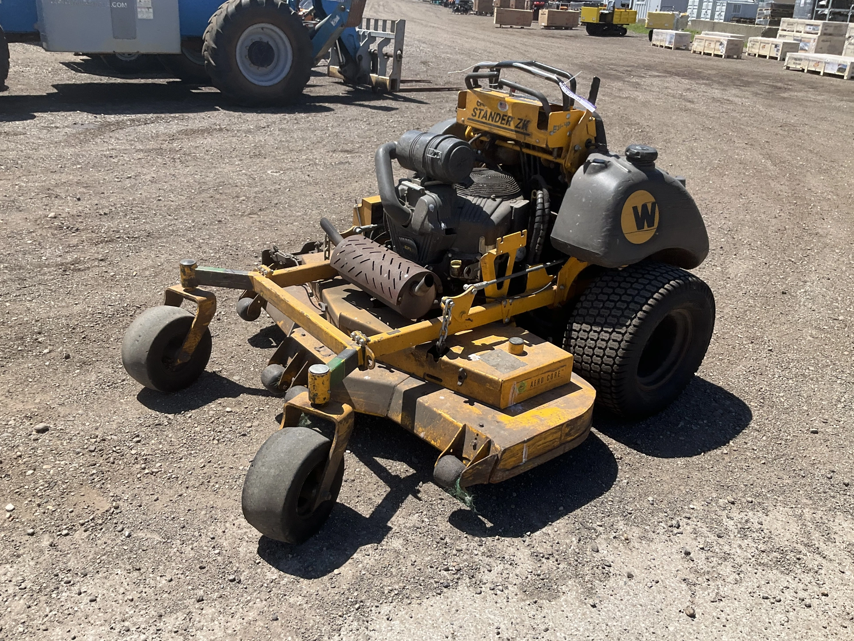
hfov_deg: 60.0
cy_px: 317
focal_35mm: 30
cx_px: 433
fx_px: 740
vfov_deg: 46.8
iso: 25
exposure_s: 1/1412
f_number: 1.8
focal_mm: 3
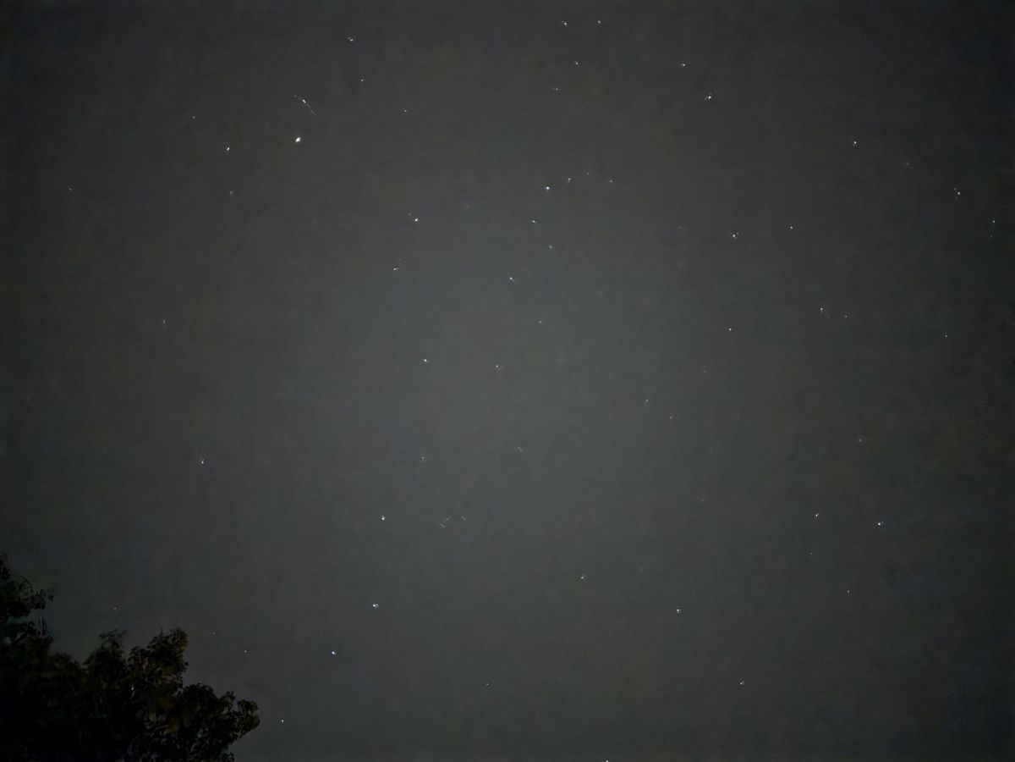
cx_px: 508
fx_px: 674
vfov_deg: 58.9
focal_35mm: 23
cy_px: 381
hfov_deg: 73.9
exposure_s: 1/2
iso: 3200
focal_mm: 6.3
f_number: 1.7
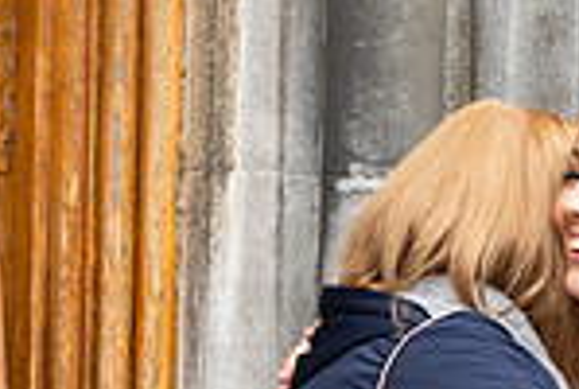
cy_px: 488
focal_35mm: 175
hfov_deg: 11.4
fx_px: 2820
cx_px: 758
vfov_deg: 7.8
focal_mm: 45
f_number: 3.5
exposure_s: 1/160
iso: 125
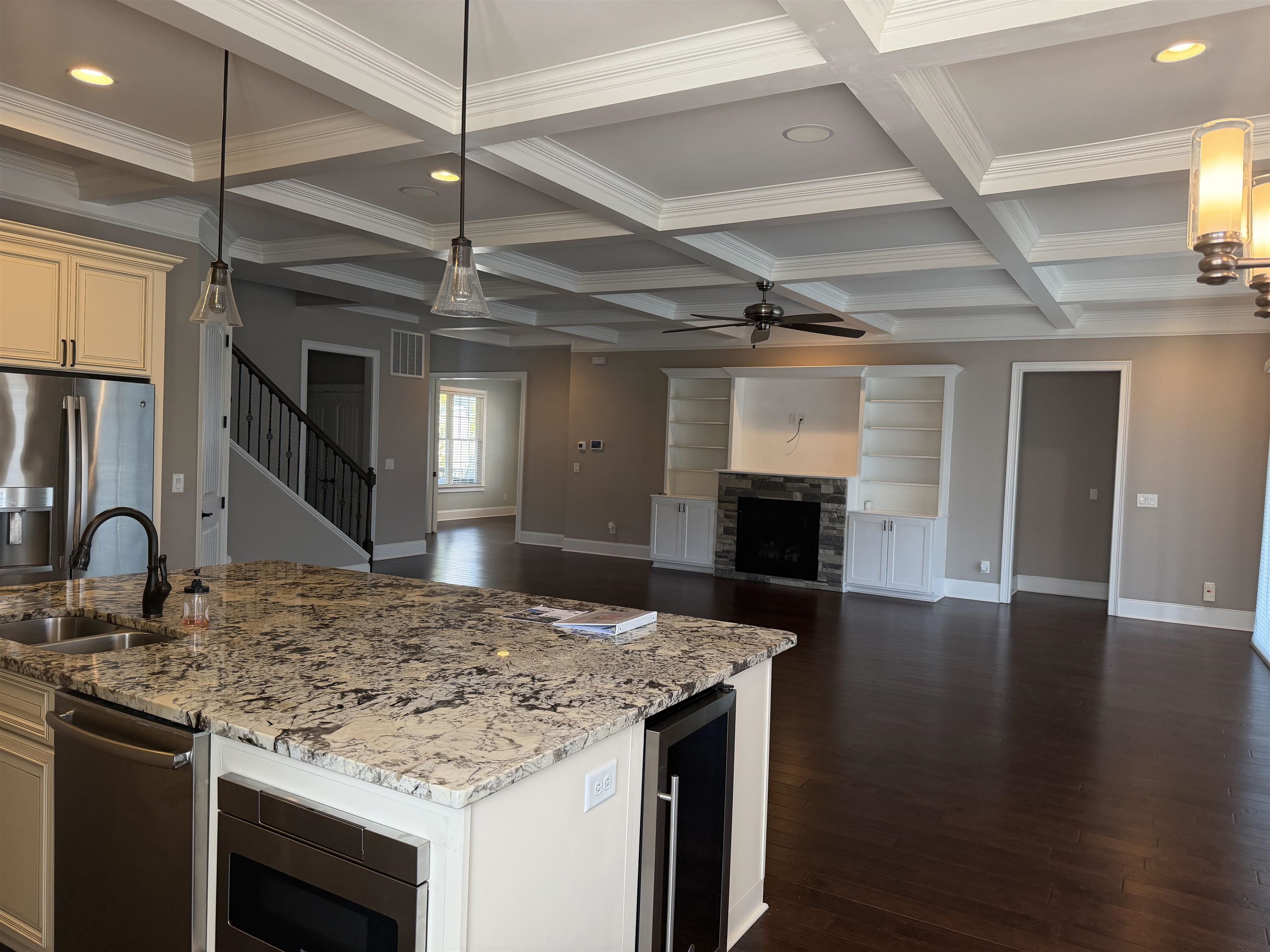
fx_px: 881
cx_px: 635
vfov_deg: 56.8
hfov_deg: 71.6
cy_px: 476
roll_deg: -1.5
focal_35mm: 24
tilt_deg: -1.4
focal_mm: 6.76
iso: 200
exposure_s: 1/121
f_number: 1.78
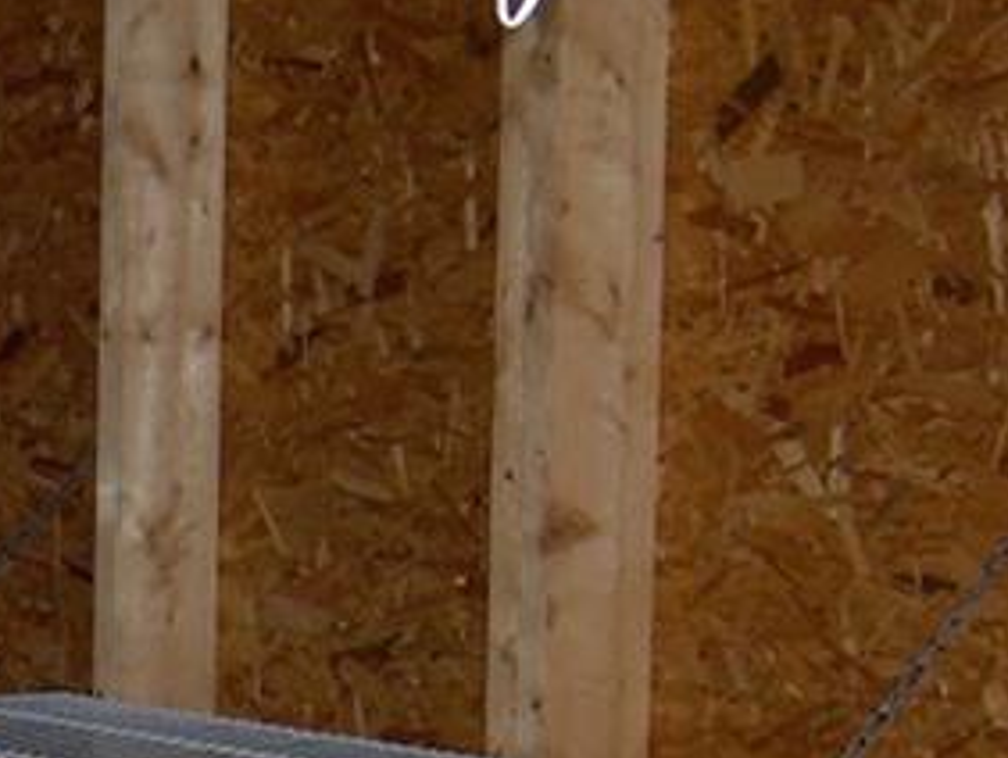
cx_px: -57
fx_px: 4109
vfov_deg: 10.4
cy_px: 822
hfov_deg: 13.7
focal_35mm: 141
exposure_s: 1/60
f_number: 2.8
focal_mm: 8
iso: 100
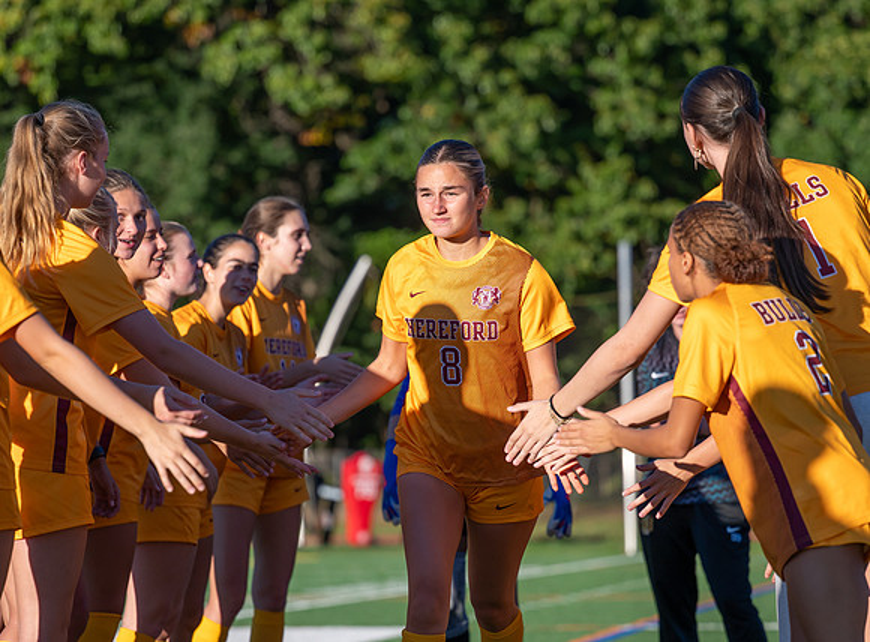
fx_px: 4280
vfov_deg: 8.6
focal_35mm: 171
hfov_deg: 11.6
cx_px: 407
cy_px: 390
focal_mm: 105
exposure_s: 1/2000
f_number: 2.8
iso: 80
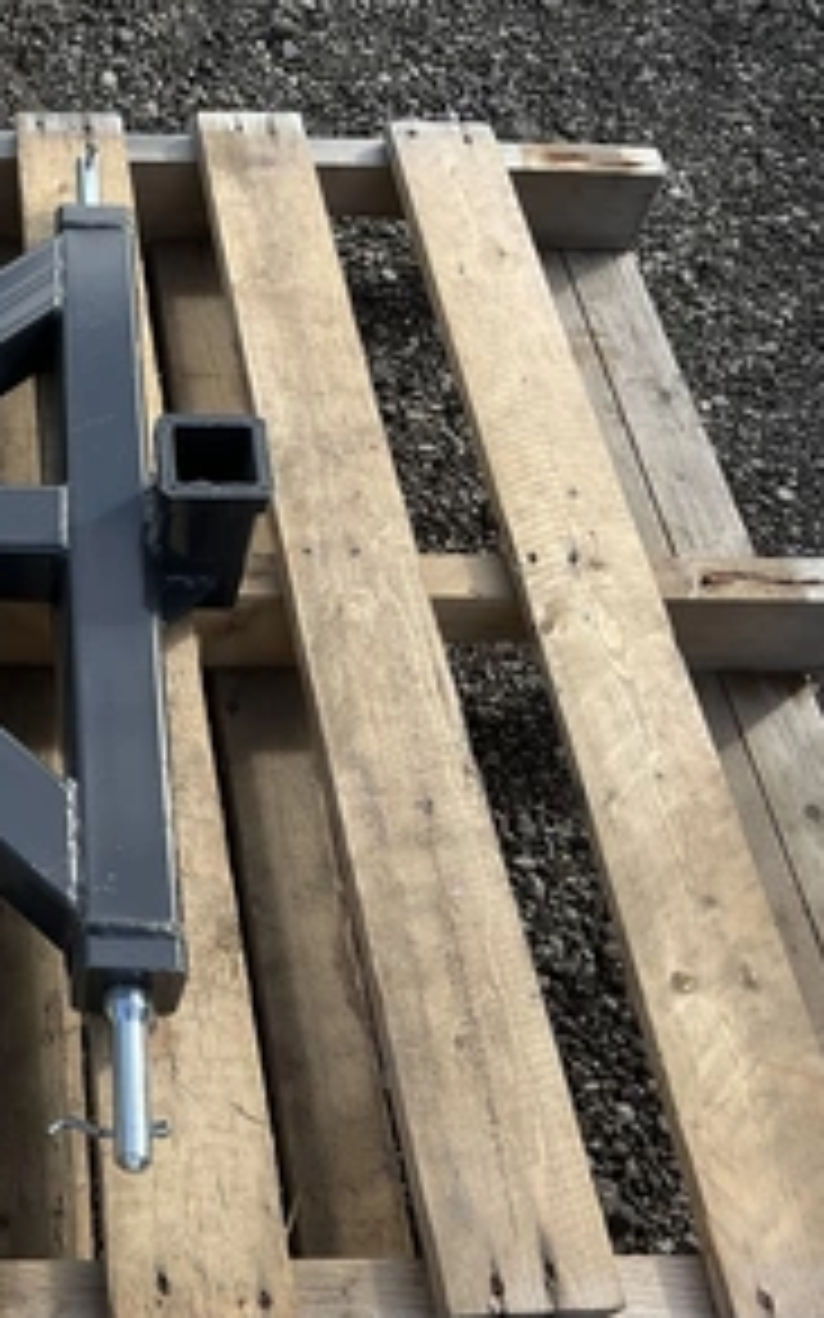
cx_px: -27
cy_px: 670
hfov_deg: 28.4
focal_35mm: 42
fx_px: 1510
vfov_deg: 47.2
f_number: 1.8
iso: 25
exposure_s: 1/978
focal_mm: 3
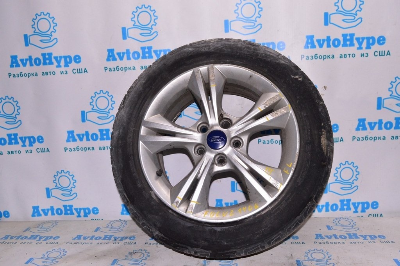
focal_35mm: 33
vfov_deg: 39.9
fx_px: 366
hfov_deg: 57.3
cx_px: 200
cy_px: 133
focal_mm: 22
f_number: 8
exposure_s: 1/200
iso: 1600
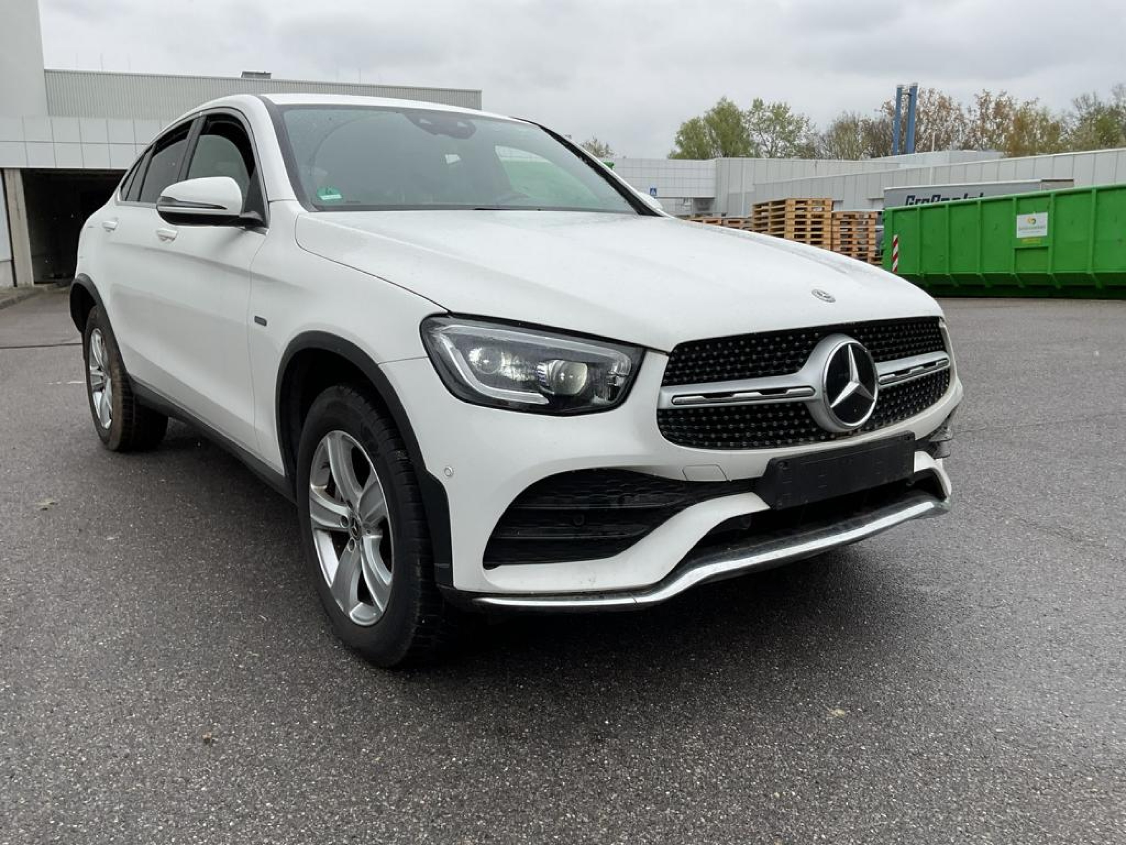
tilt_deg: -10.8
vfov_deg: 48.2
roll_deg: -1.8
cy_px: 422
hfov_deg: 61.7
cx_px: 563
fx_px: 943
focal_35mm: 29
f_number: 1.8
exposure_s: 1/944
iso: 16
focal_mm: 3
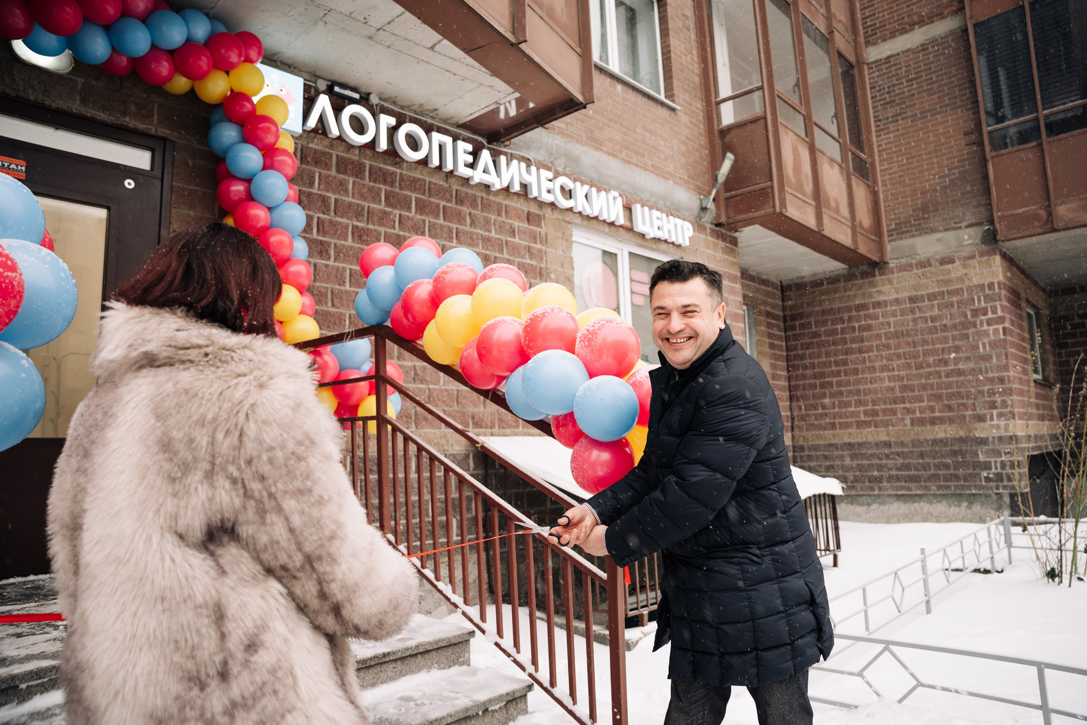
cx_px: 544
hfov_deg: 73.7
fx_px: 725
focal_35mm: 24
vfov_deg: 53.1
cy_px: 362
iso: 160
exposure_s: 1/200
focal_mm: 24
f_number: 3.2
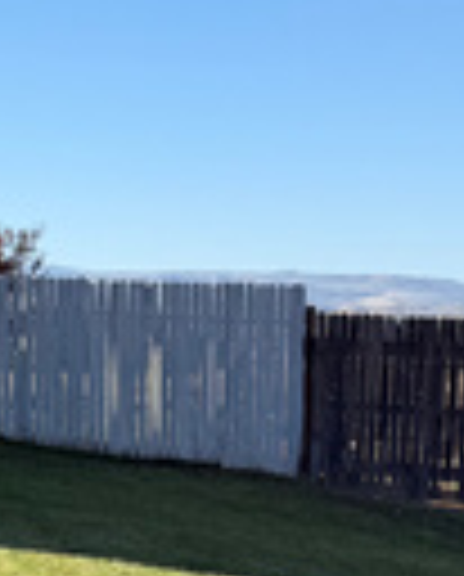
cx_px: -721
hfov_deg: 10.8
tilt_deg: -2.1
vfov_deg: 16.4
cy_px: 338
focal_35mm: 117
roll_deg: -1.8
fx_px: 2001
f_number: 1.78
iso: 80
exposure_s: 1/2703
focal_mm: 6.76
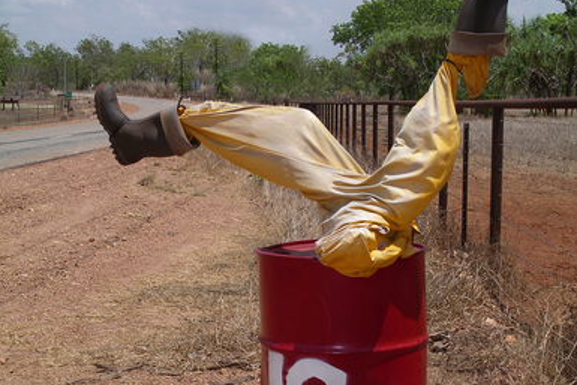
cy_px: 213
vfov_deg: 18.7
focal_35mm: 73
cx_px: 289
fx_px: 1170
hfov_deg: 27.7
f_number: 6.5
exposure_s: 1/400
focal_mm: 10.9
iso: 80
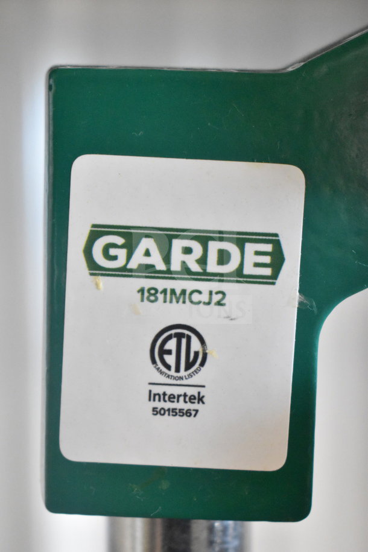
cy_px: 276
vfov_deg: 29.2
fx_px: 1058
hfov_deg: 19.7
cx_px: 184
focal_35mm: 69
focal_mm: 46
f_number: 5.3
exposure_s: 1/80
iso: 6400
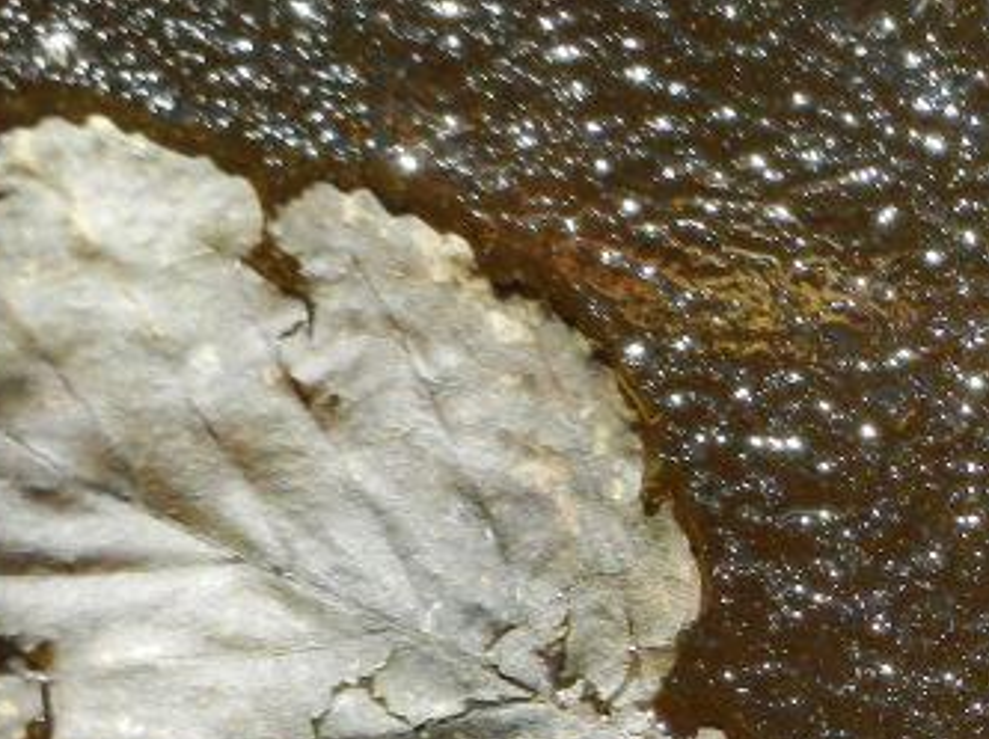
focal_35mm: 668
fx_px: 19065
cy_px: 873
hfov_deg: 3.0
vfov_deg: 2.2
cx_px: 956
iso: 160
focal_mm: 39.1
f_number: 5.3
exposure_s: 1/250
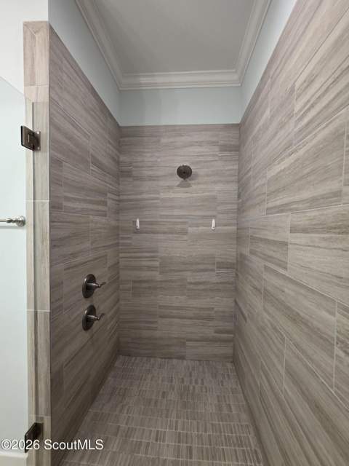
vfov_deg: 106.2
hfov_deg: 89.9
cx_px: 174
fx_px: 175
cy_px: 233
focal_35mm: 13
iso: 160
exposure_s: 1/60
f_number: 1.9
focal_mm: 2.2
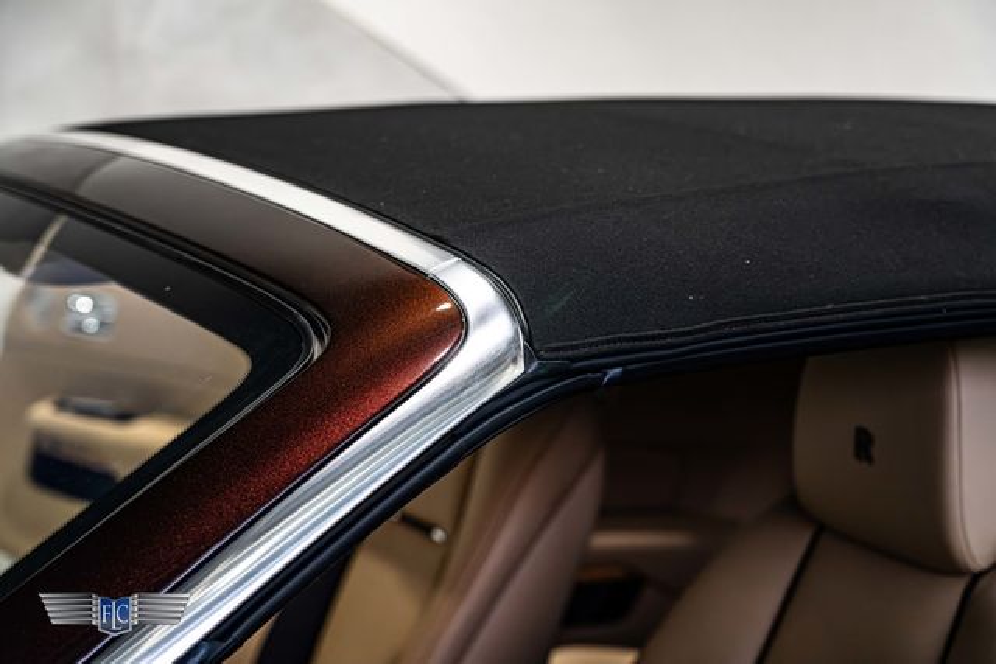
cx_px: 498
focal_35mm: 64
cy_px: 332
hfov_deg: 31.4
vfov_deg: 21.3
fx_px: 1771
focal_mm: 64
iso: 1250
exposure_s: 1/100
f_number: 4
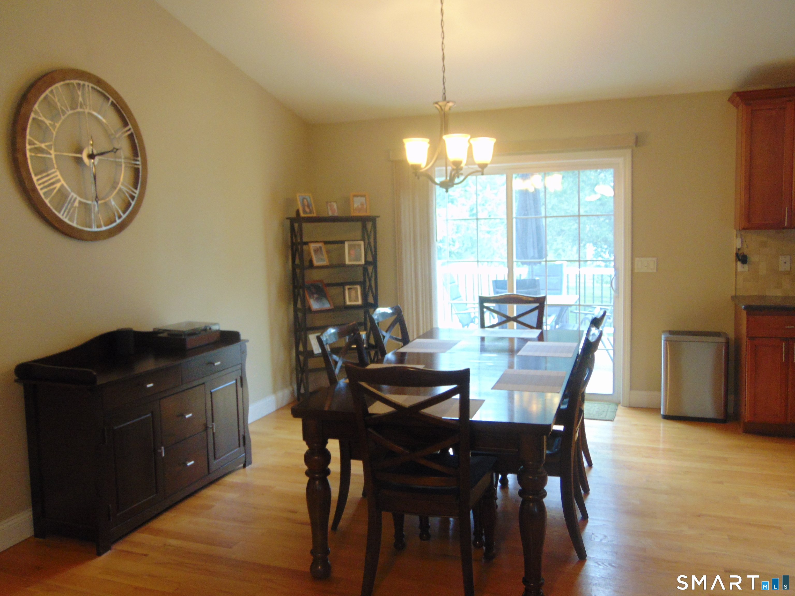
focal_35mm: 30
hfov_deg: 60.0
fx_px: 689
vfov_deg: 46.8
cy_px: 298
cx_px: 398
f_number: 3.1
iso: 250
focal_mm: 5.4
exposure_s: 1/30
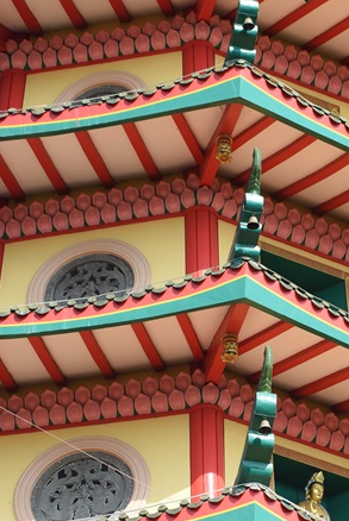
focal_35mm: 201
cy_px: 395
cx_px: 379
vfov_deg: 10.2
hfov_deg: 6.8
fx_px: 2916
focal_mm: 70
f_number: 8
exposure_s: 1/250
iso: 200
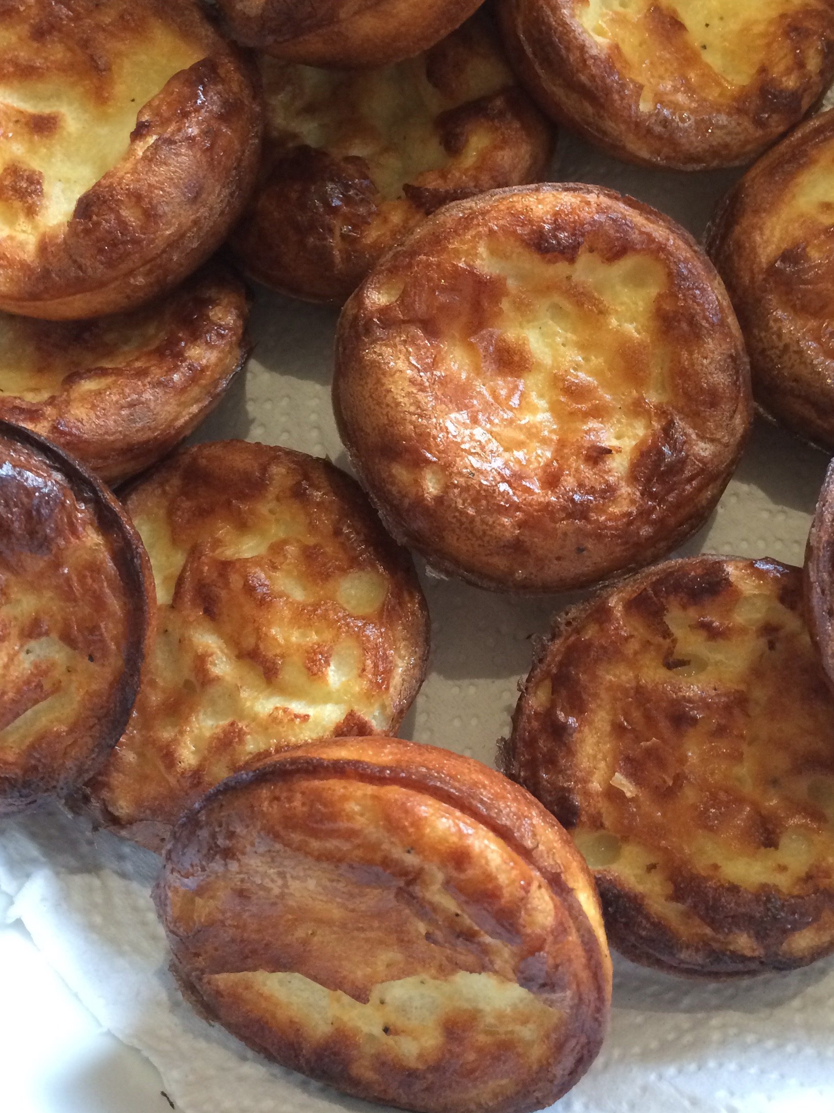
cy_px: 457
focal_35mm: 39
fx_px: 1253
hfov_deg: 36.7
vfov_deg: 47.6
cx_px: 501
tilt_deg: -73.3
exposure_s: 1/33
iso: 200
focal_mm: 4.15
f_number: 2.2
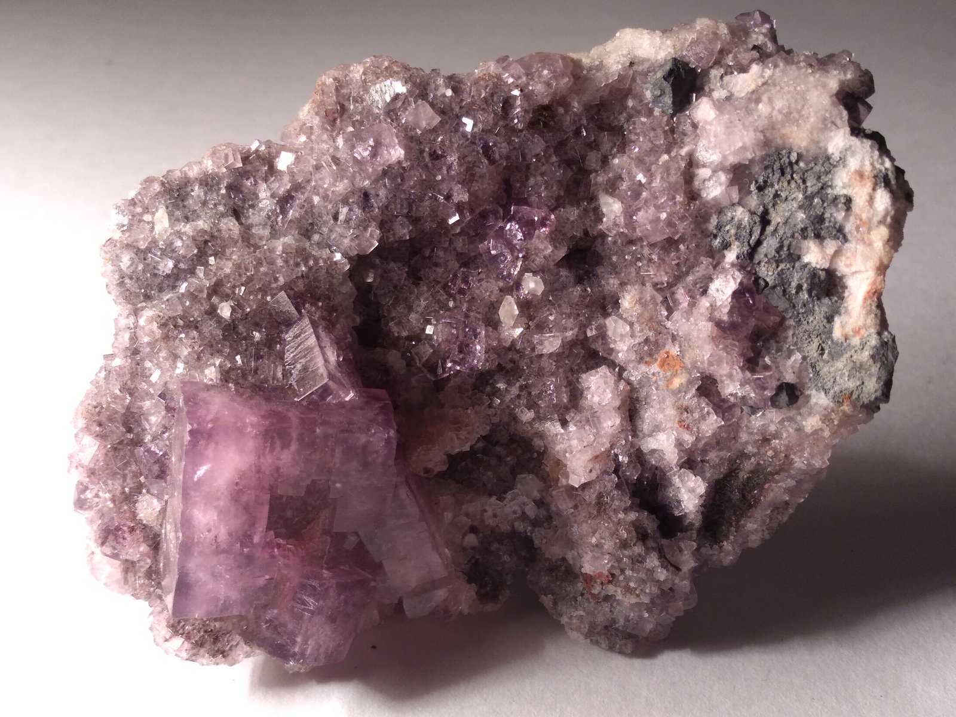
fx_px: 718
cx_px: 478
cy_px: 358
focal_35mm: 26
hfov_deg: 67.3
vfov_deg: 53.1
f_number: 2
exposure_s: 1/197
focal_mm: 3.54
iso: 100
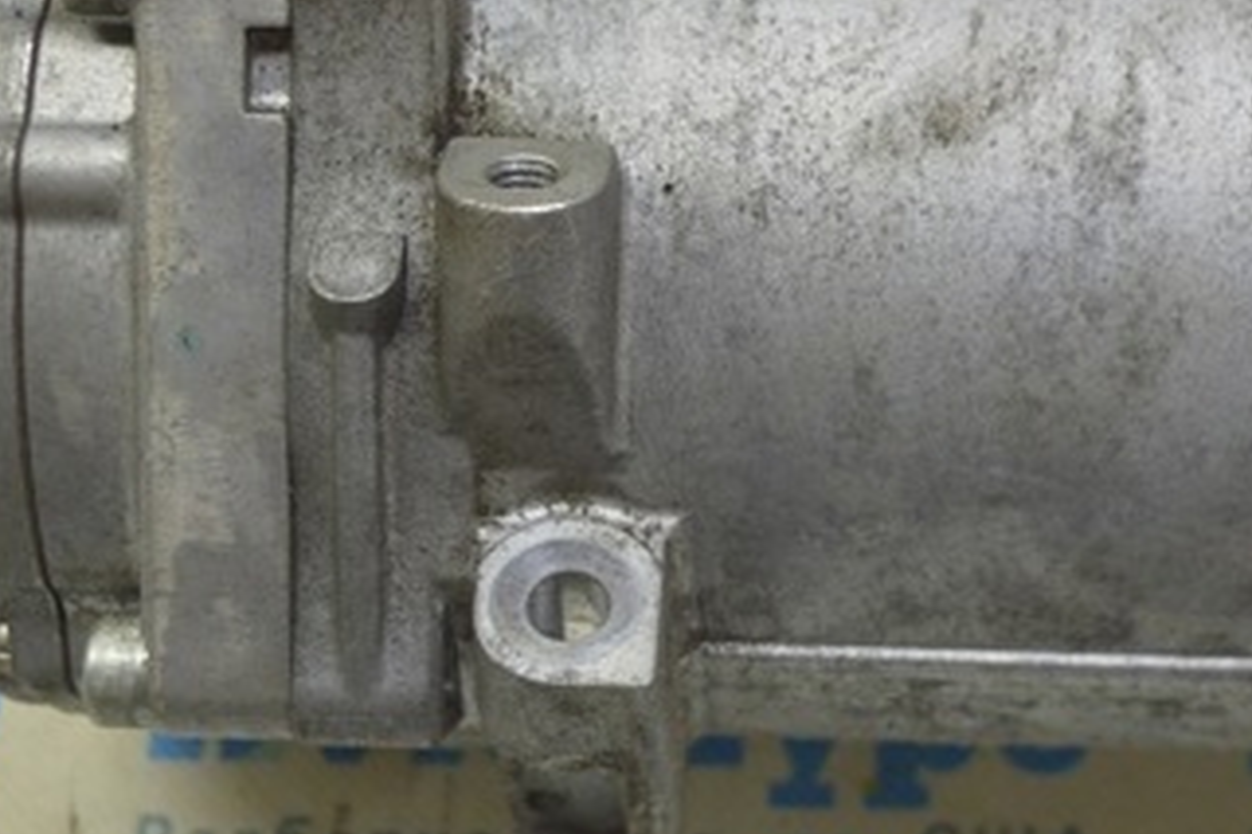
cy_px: 225
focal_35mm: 84
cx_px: 826
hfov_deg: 24.1
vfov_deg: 16.2
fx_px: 2920
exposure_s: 1/20
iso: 400
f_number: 5.6
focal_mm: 28
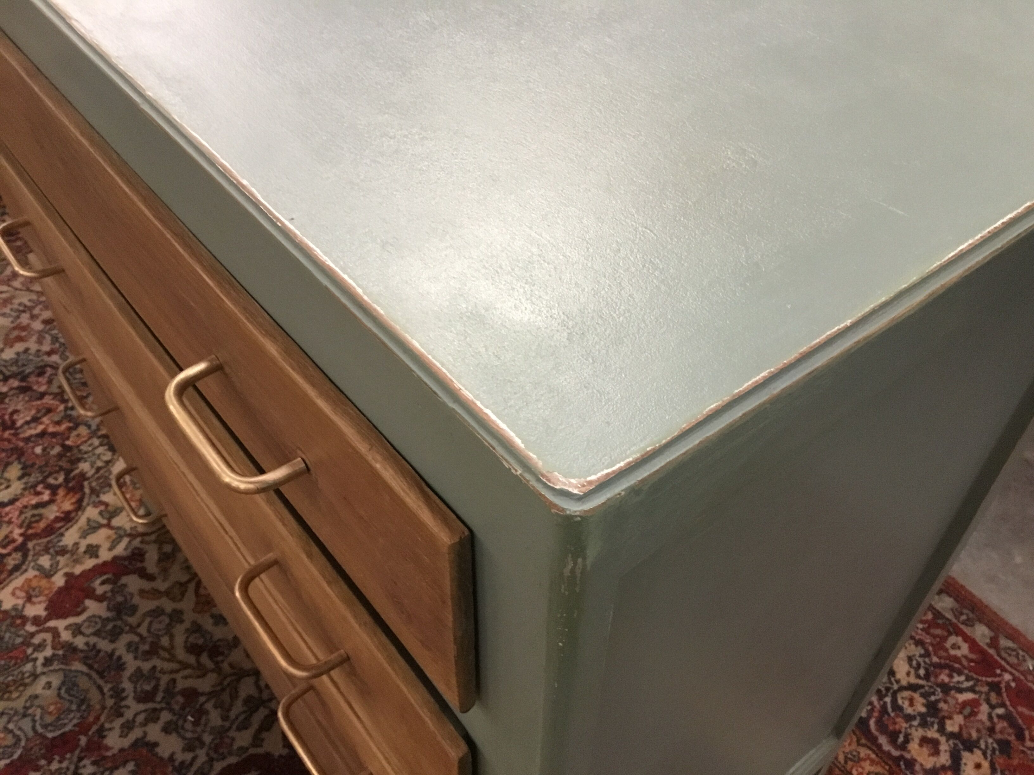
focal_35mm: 31
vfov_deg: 45.4
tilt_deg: -44.2
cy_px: 388
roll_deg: -1.6
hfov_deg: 58.4
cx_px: 517
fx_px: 926
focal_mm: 3.3
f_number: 2.4
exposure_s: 1/20
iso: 200
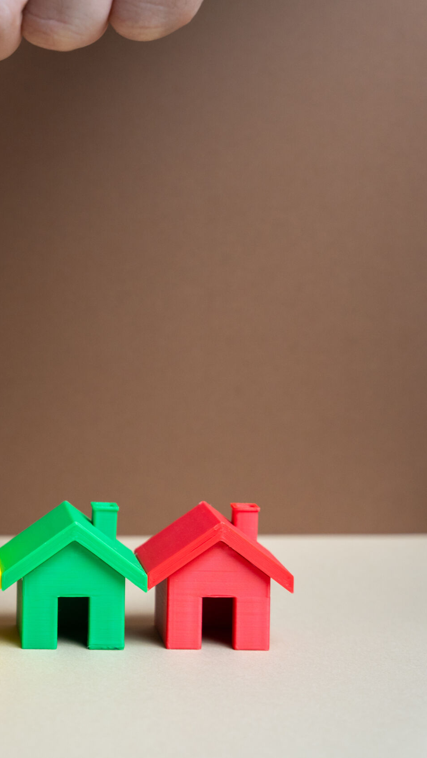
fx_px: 1646
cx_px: -130
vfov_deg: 26.0
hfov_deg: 14.2
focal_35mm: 82
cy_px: 382
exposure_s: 1/160
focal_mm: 51.5
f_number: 6.3
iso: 500
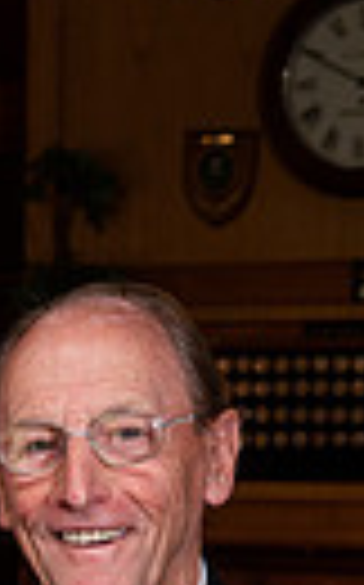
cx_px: -171
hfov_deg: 6.6
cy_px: 981
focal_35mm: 197
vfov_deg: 10.2
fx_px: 3134
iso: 640
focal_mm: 56
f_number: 6.3
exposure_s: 1/100
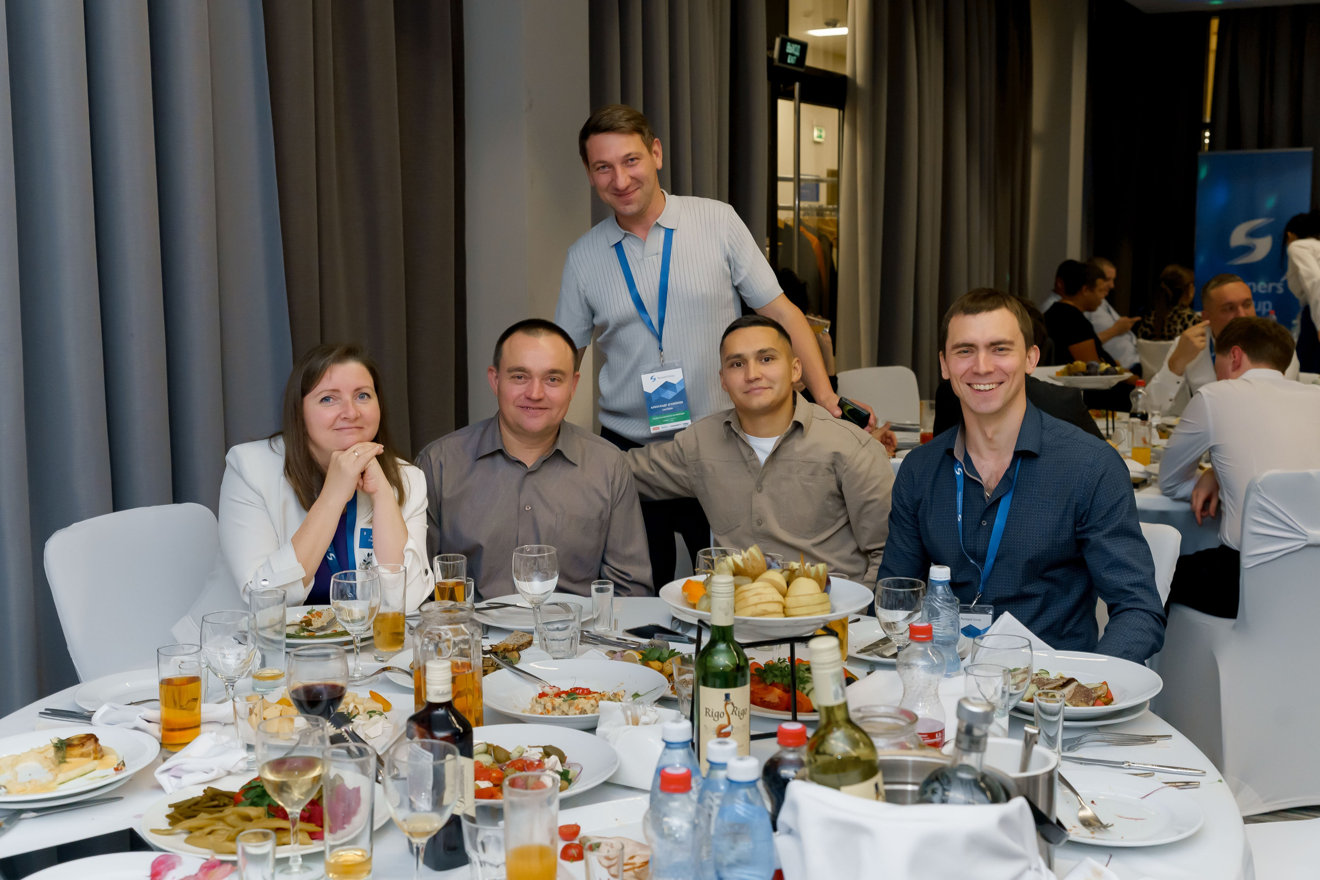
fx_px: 1467
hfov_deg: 48.5
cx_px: 660
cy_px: 440
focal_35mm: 40
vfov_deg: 33.4
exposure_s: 1/125
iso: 3200
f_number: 5
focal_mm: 40
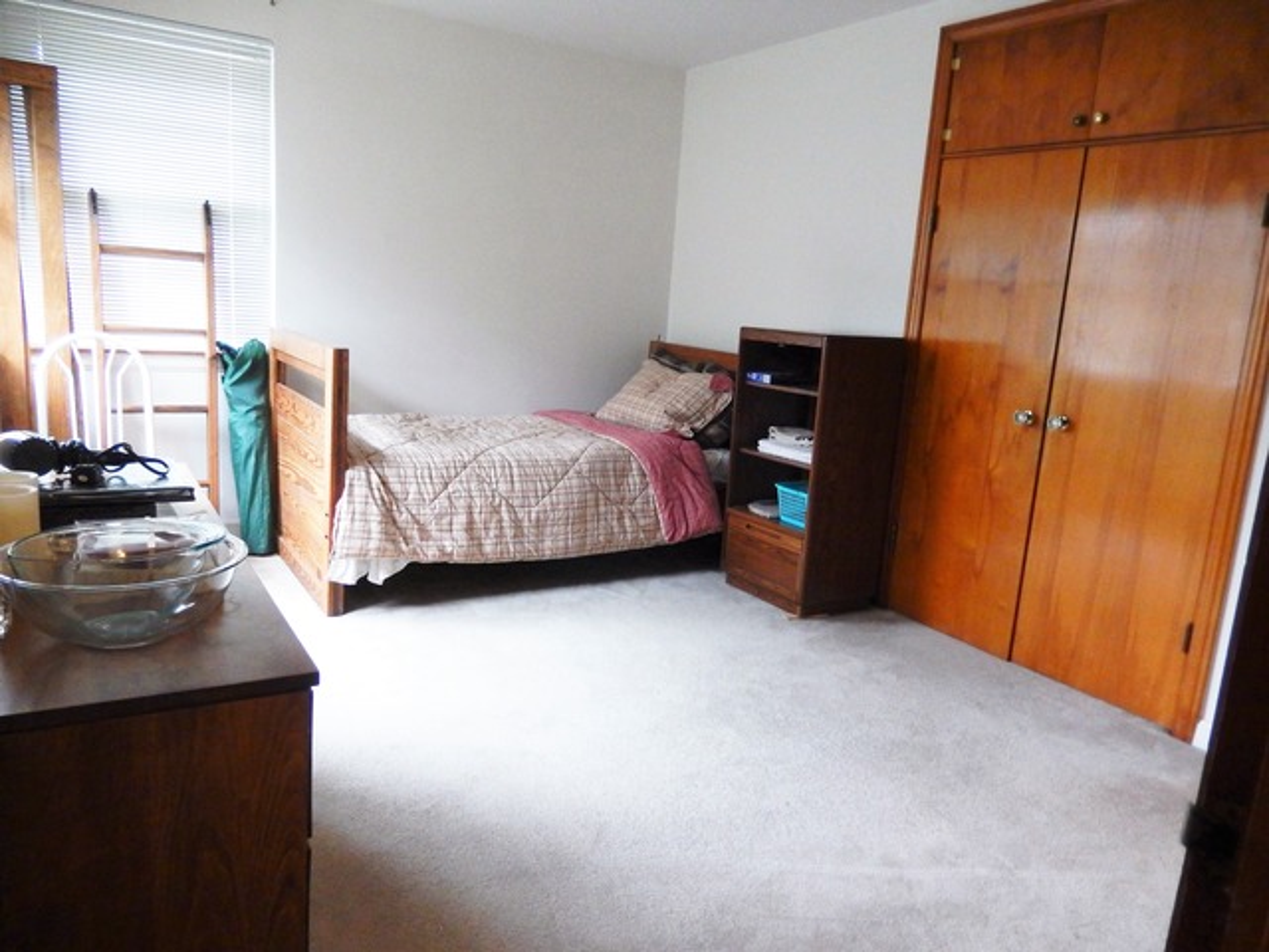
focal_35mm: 25
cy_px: 476
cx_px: 634
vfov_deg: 54.9
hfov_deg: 69.4
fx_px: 916
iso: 320
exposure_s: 1/30
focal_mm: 4.5
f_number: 3.4
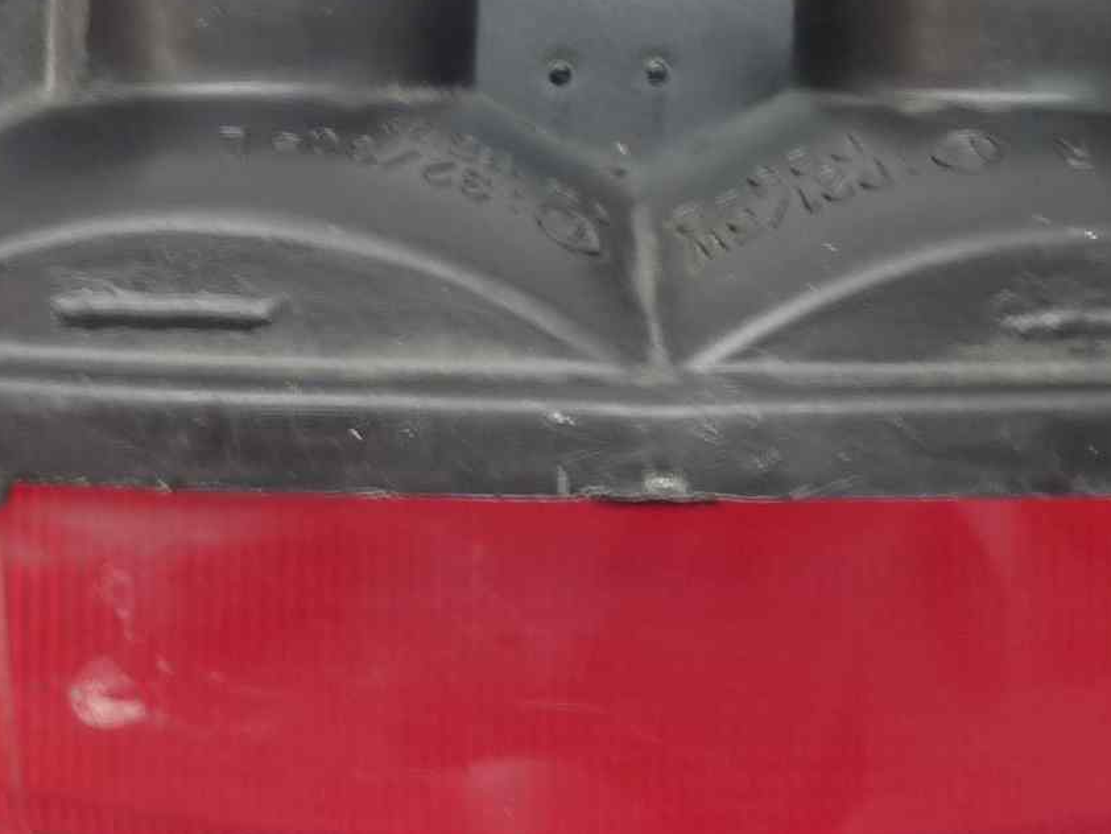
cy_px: 239
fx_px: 2440
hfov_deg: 25.7
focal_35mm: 76
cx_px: 557
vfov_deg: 19.3
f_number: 3.3
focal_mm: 4.1
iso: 125
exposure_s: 1/8
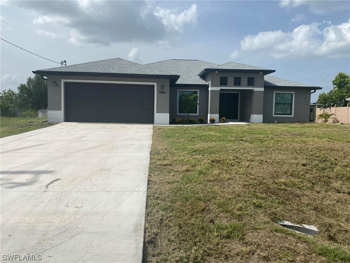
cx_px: 175
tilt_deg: -3.7
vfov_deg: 53.1
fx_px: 263
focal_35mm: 26
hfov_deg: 67.3
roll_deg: -1.7
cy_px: 132
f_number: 1.8
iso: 32
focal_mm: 4.25
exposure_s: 1/5747
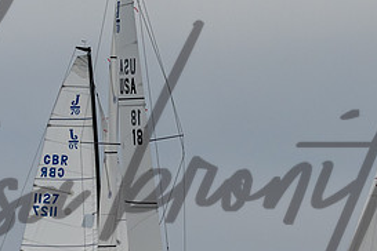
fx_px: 3435
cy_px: 249
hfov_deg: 6.3
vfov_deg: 4.2
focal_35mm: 328
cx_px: 365
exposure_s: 1/3200
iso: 400
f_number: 6.3
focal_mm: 80
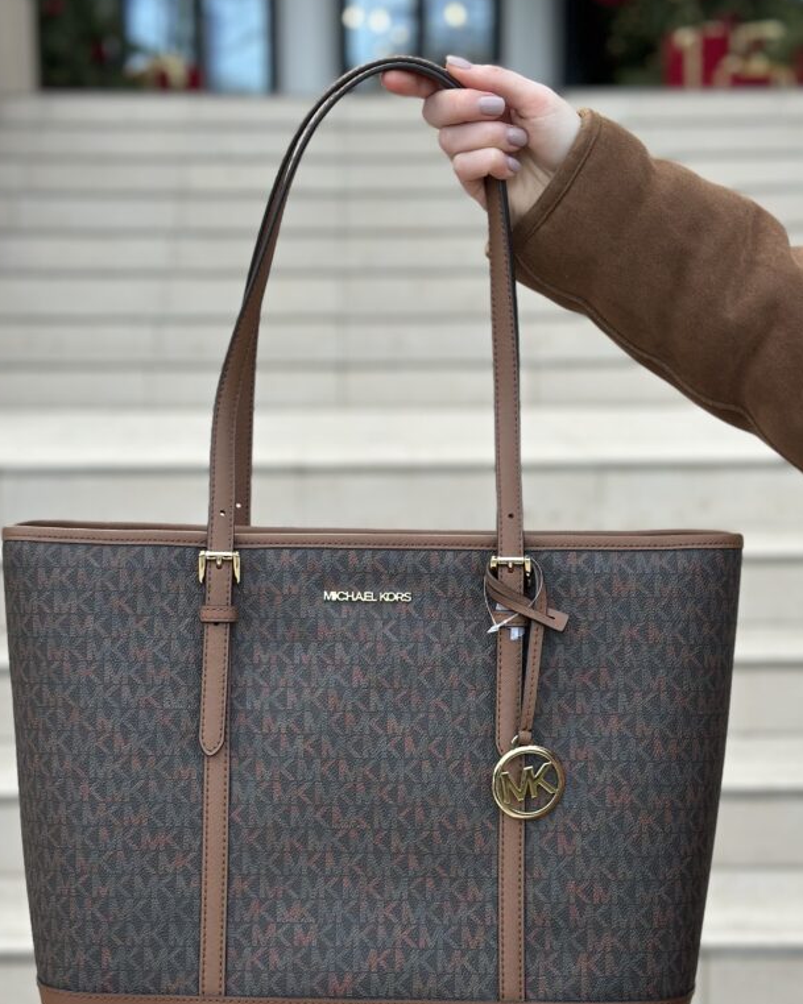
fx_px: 1873
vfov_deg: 29.9
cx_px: 386
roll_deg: -0.3
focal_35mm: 63
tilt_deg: -8.4
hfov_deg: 24.2
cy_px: 613
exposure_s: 1/506
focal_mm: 6.86
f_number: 1.78
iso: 80
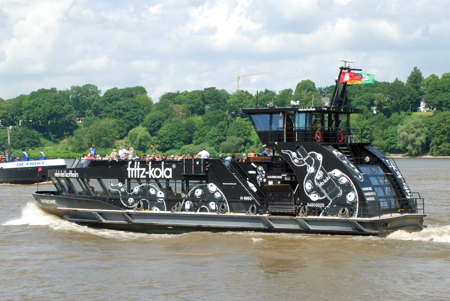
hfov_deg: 26.0
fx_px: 976
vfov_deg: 17.5
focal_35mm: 78
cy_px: 150
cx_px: 225
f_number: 10
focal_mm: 52
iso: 200
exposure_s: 1/250
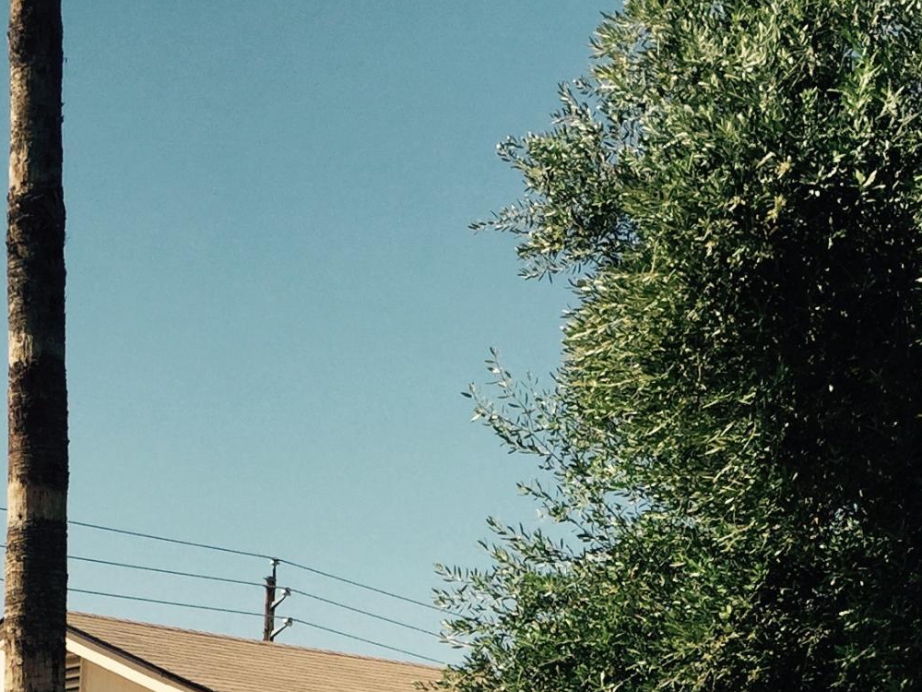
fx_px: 2317
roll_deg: -2.4
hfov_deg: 22.5
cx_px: 399
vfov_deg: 15.6
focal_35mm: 87
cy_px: 1032
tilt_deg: -0.3
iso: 32
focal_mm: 4.15
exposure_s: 1/2475
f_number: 2.2
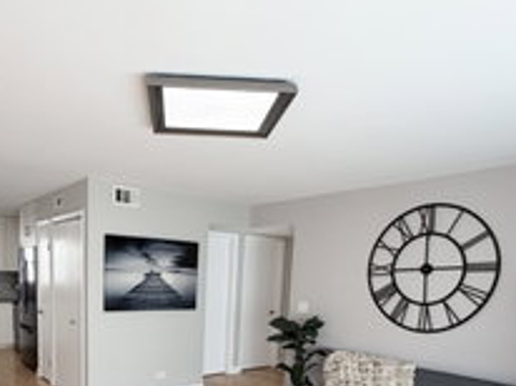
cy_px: 331
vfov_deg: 44.7
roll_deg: -2.4
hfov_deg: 61.0
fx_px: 432
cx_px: 199
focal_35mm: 29
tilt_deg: -7.7
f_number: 2.2
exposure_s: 1/120
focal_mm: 2.22
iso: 64
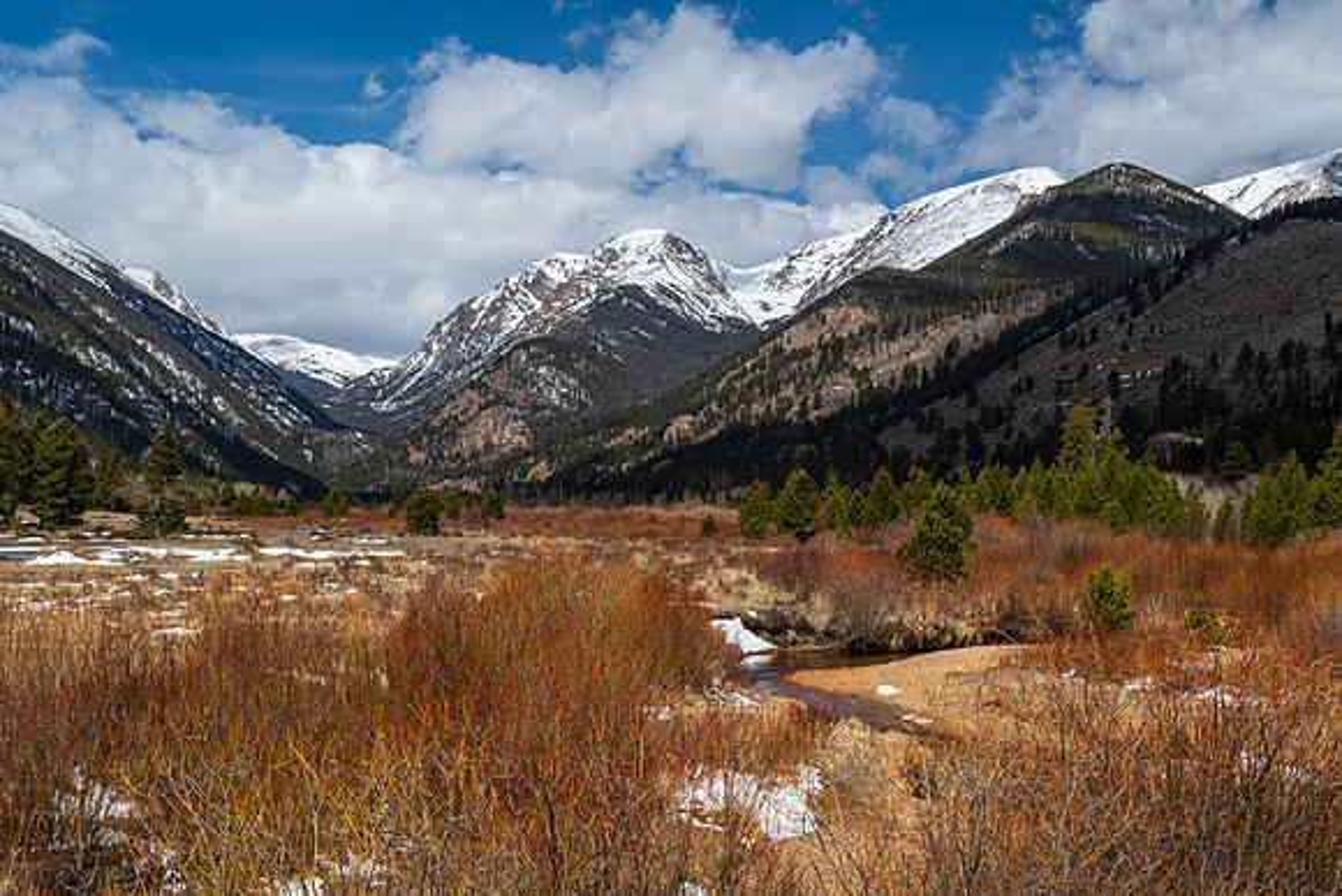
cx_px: 671
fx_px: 1800
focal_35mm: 48
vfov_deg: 27.9
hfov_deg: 40.9
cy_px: 448
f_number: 13
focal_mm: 32
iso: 100
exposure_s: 1/500
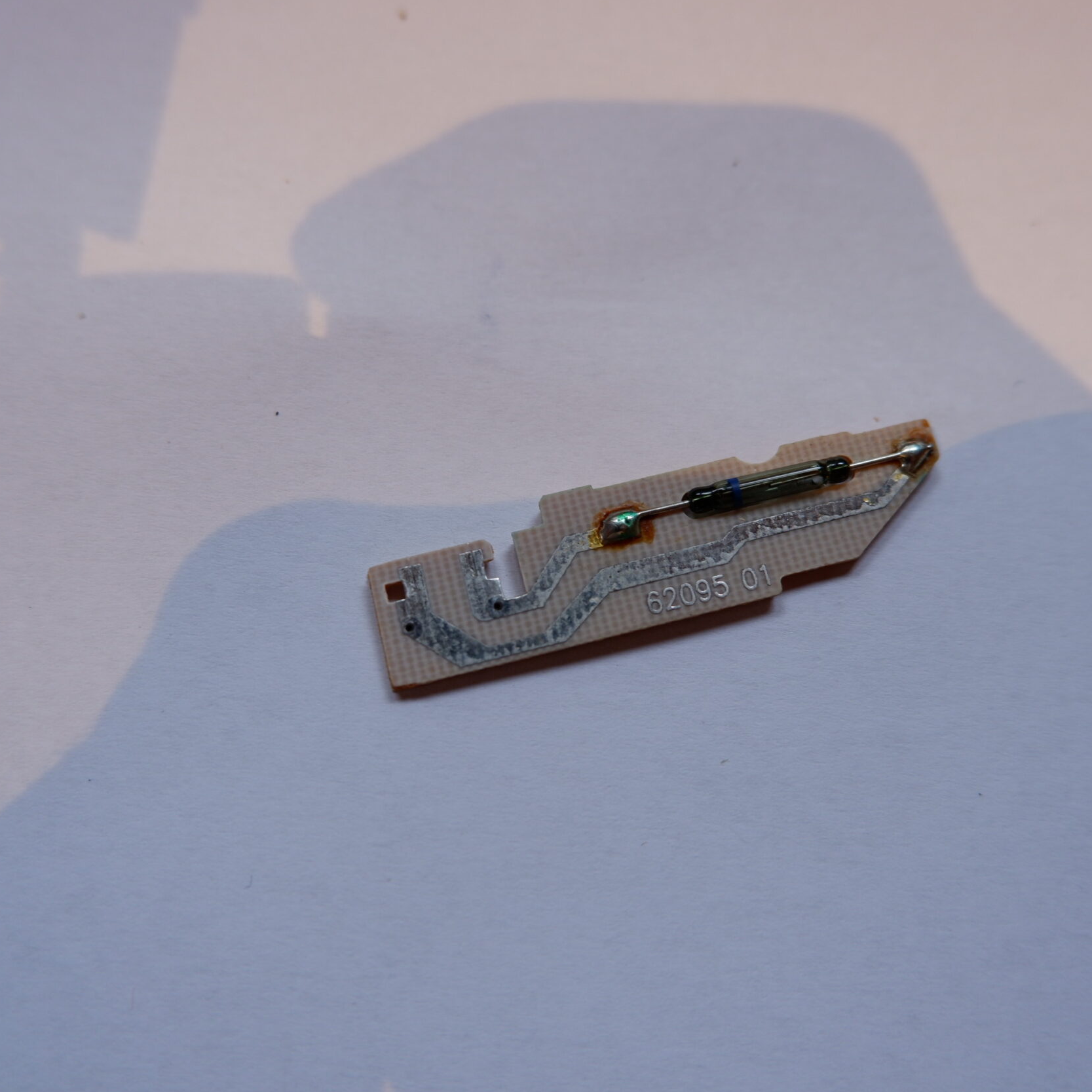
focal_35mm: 30
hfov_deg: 54.0
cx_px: 557
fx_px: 1071
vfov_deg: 54.0
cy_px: 539
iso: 200
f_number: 3.5
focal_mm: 15
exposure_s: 1/26
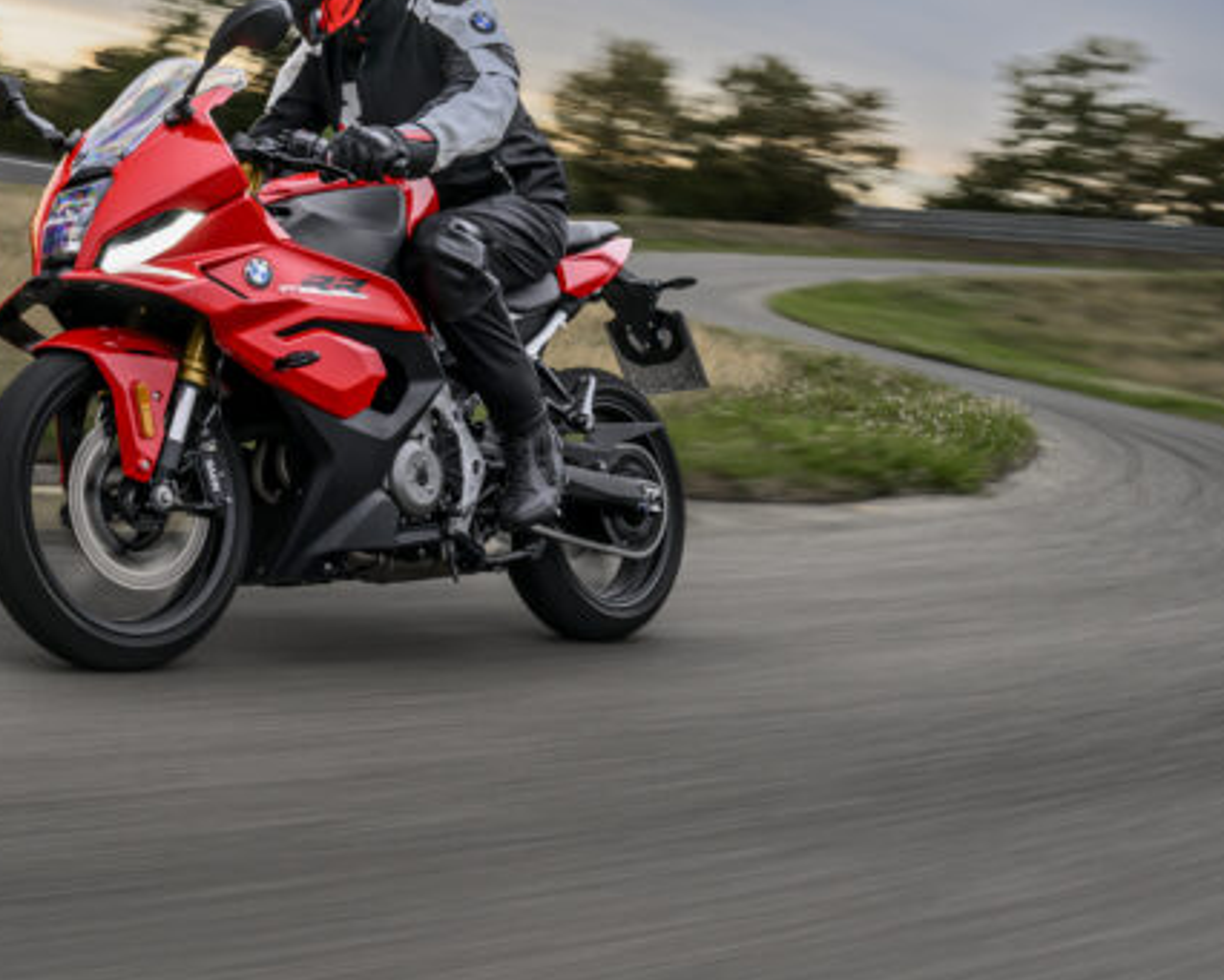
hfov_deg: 30.7
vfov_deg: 24.9
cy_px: 335
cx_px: 402
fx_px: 2210
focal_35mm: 61
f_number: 10
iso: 200
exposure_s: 1/25
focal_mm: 39
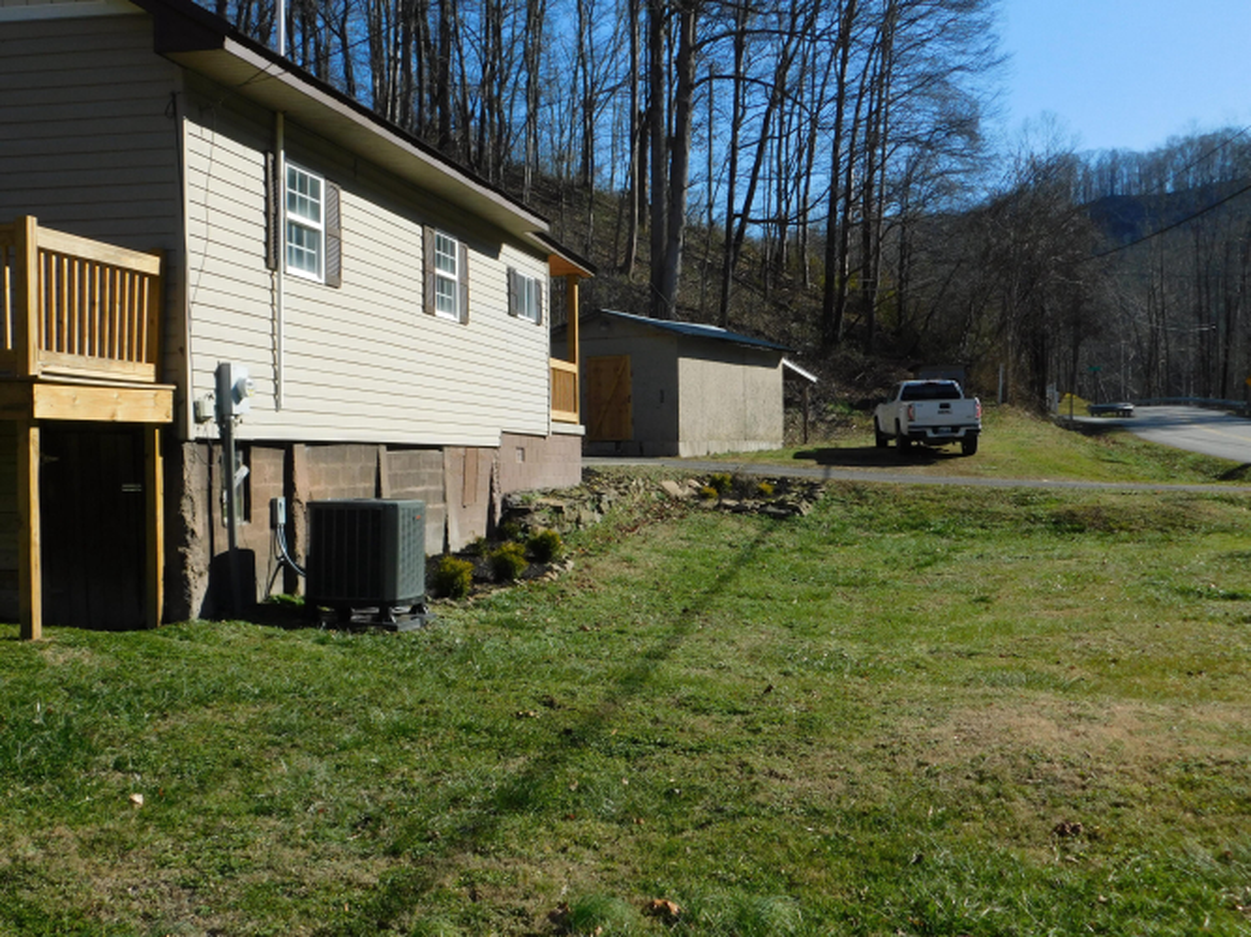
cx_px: 626
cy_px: 468
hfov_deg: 46.8
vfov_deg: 35.9
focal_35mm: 40
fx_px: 1445
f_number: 3.6
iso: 125
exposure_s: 1/1250
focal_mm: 7.1
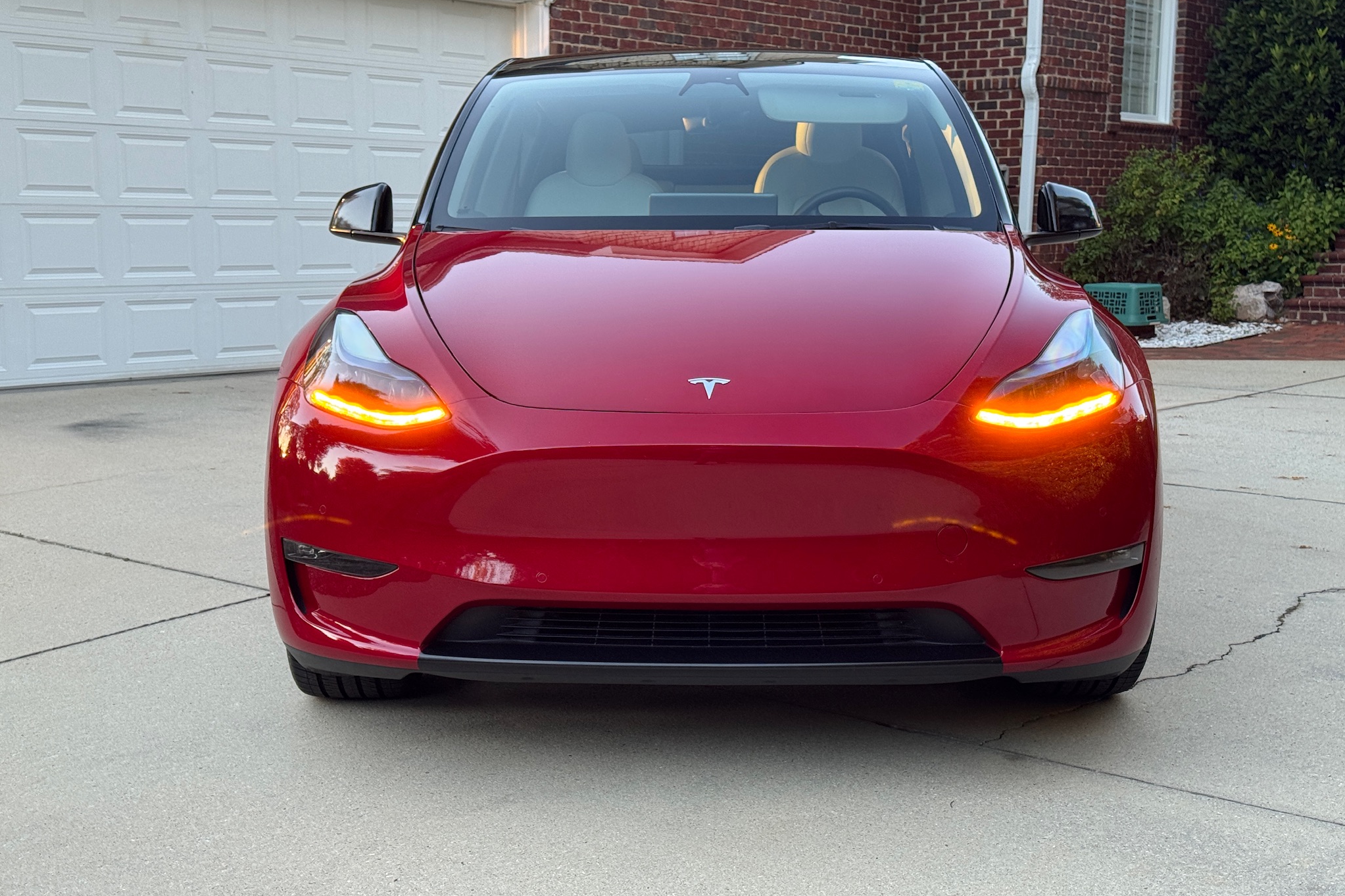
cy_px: 456
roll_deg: -0.1
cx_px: 673
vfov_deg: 27.0
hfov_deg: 39.6
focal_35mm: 50
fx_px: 1868
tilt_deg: -7.7
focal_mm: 6.76
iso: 80
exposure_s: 1/121
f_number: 1.78
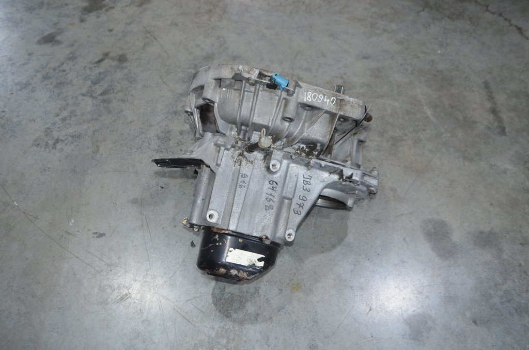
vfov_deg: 43.4
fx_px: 440
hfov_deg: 62.0
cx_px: 264
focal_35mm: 30
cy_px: 175
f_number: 3.8
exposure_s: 1/60
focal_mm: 20
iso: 500
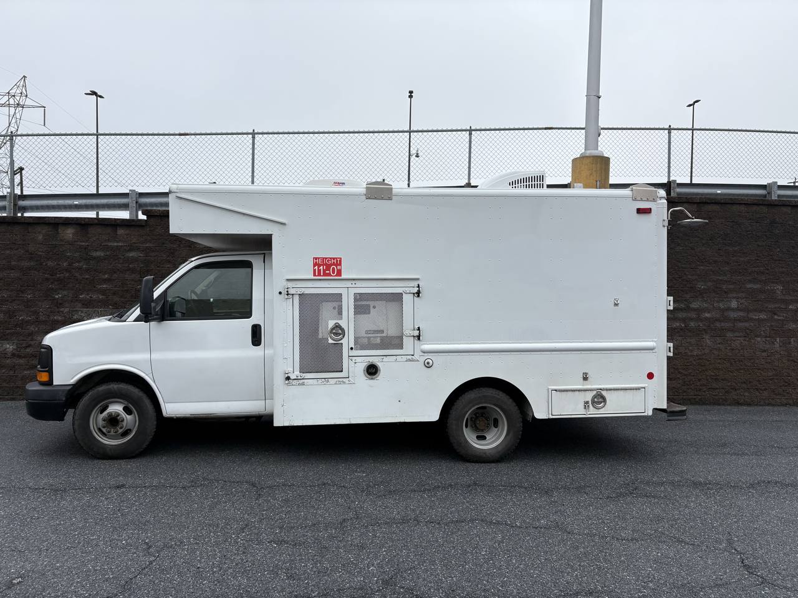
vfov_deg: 53.1
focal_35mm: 26
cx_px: 399
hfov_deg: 67.3
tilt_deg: +1.6
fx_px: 599
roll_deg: -0.8
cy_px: 299
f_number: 1.6
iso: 50
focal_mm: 5.96
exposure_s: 1/1706
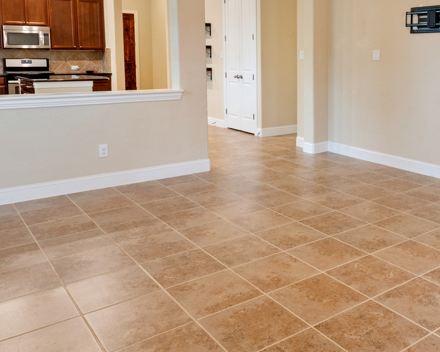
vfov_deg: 41.3
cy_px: 100
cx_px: 332
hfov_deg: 49.3
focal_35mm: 35
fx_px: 457
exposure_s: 1
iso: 200
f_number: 9
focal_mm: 11
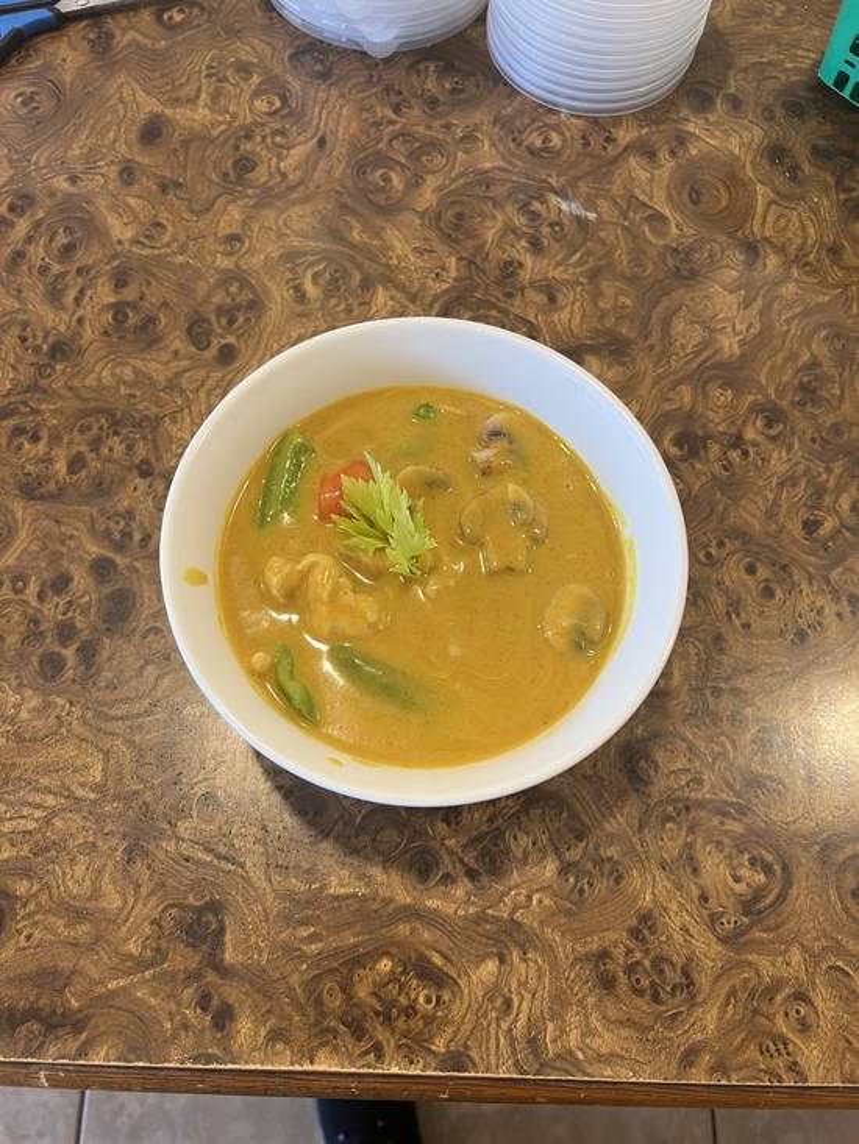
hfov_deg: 53.1
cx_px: 430
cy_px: 572
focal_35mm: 26
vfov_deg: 67.3
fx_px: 860
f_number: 1.5
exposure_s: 1/60
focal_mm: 5.7
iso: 100
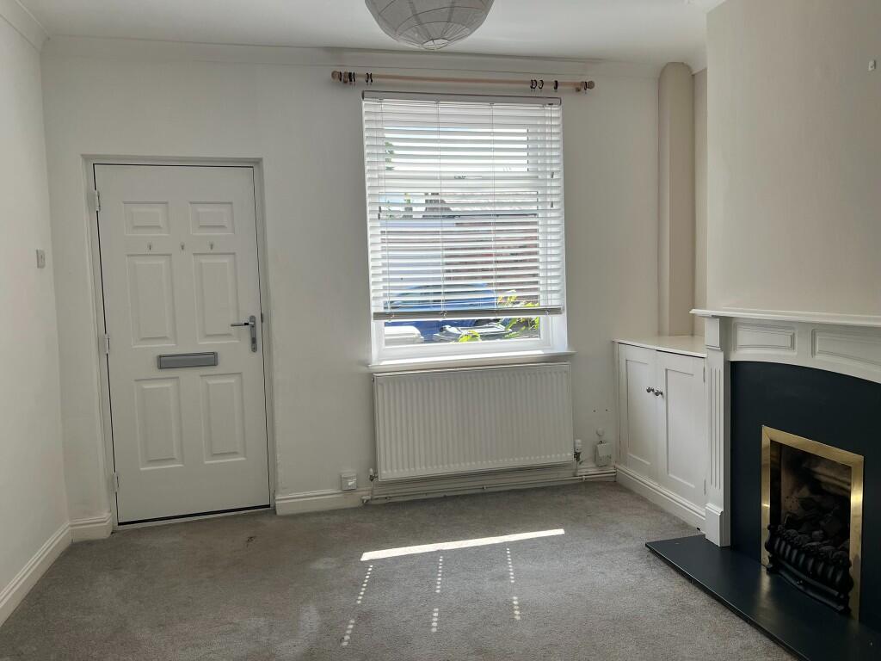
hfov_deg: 67.3
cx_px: 440
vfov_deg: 53.1
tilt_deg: -5.0
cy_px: 330
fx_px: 662
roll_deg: +1.6
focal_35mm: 26
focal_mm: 5.7
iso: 50
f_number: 1.5
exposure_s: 1/654
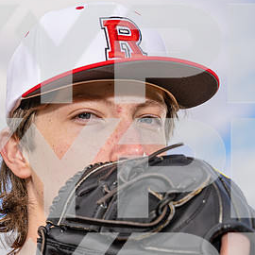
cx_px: 99
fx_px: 883
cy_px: 169
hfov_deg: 16.4
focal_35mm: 106
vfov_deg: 16.4
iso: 100
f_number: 6.3
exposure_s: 1/250
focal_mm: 58
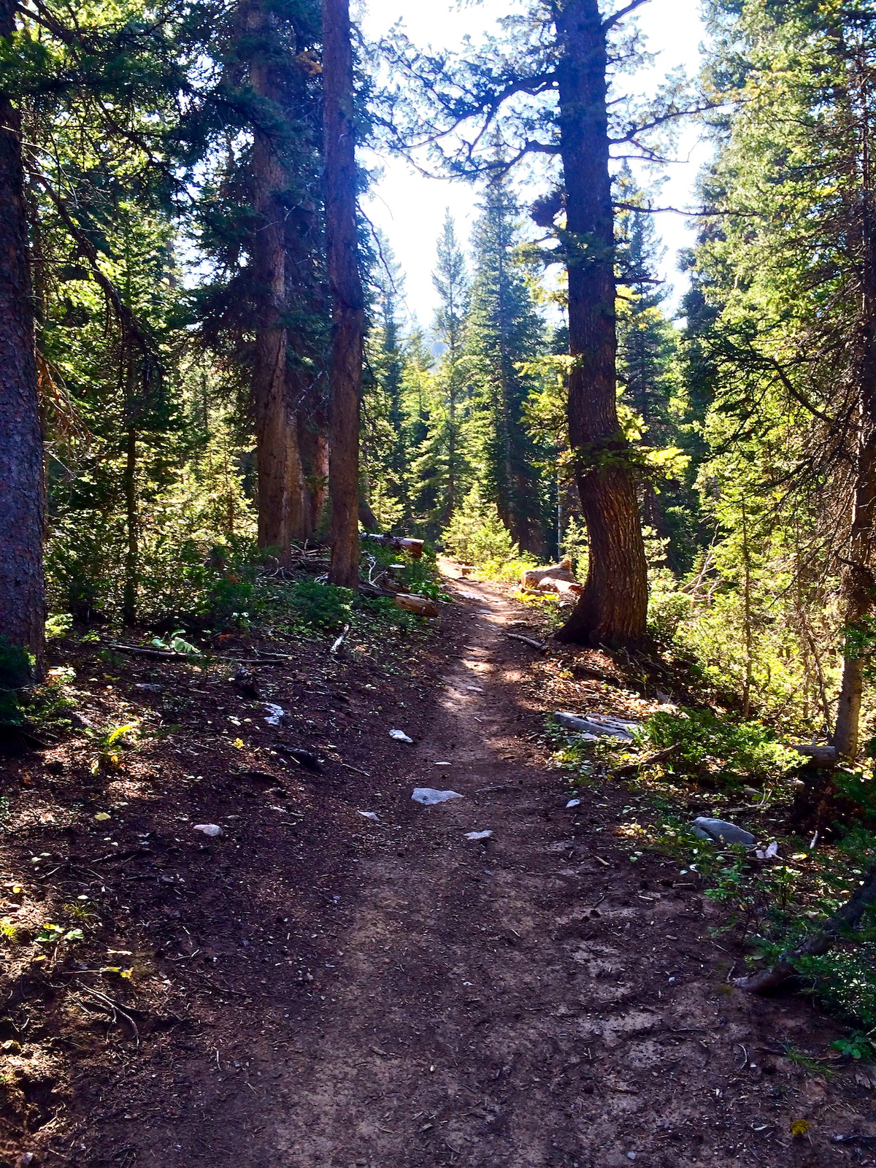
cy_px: 584
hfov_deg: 46.8
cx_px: 438
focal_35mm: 30
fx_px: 1012
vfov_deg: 60.0
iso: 32
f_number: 2.2
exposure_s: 1/185
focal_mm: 4.12
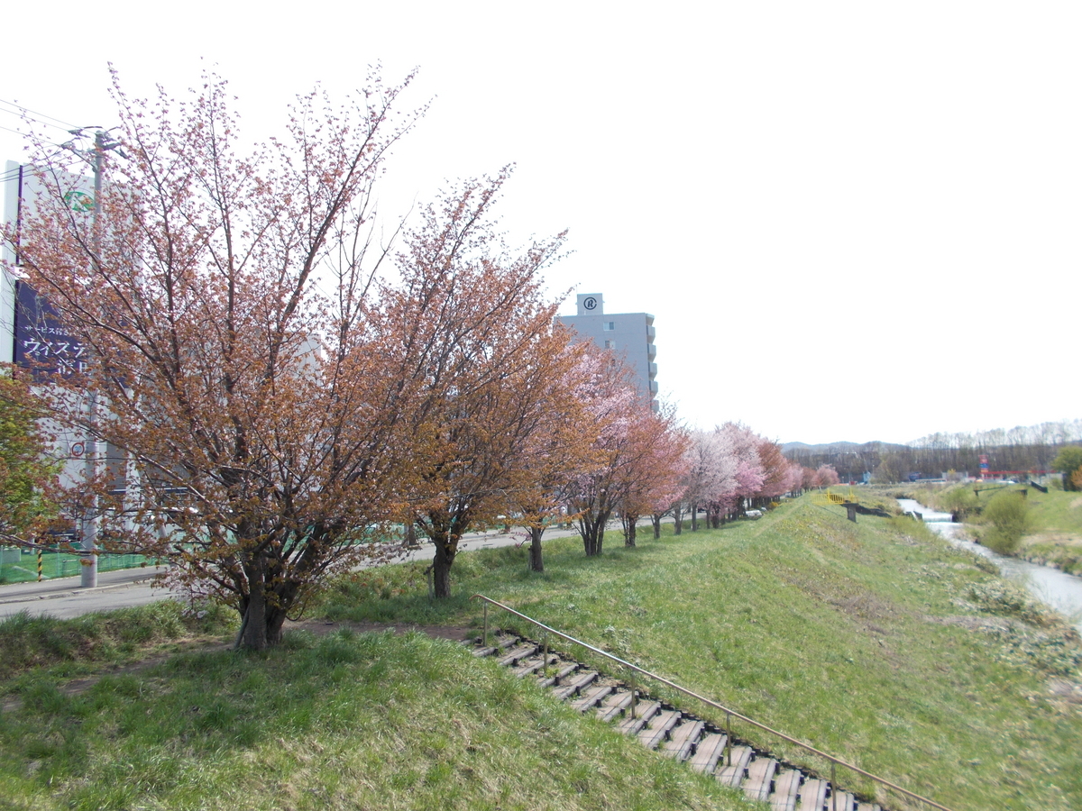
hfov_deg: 67.3
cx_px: 541
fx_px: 813
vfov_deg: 53.1
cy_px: 406
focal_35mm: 26
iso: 80
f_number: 3.2
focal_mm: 4.6
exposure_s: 1/500
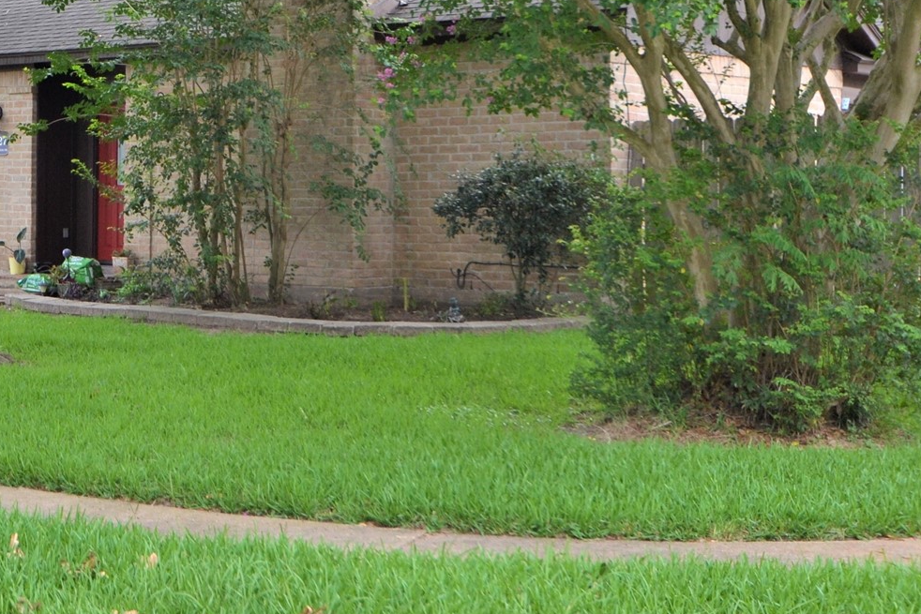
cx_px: -52
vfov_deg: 18.5
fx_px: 1868
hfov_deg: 25.9
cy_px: 127
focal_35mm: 73
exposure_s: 1/125
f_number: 5.6
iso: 160
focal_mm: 22
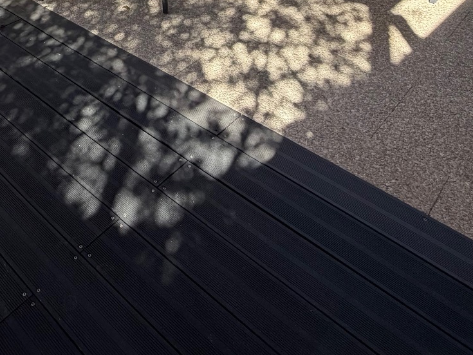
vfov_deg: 30.0
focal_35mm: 39
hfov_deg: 43.6
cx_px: 46
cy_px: -96
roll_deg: +1.4
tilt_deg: -16.9
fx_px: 533
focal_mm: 2.2
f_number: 2.2
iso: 40
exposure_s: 1/502
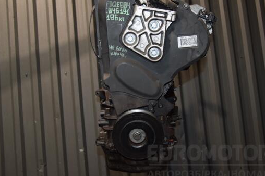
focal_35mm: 39
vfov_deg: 34.2
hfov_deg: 49.6
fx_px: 287
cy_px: 83
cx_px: 138
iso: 800
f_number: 5
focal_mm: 22
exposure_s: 1/60
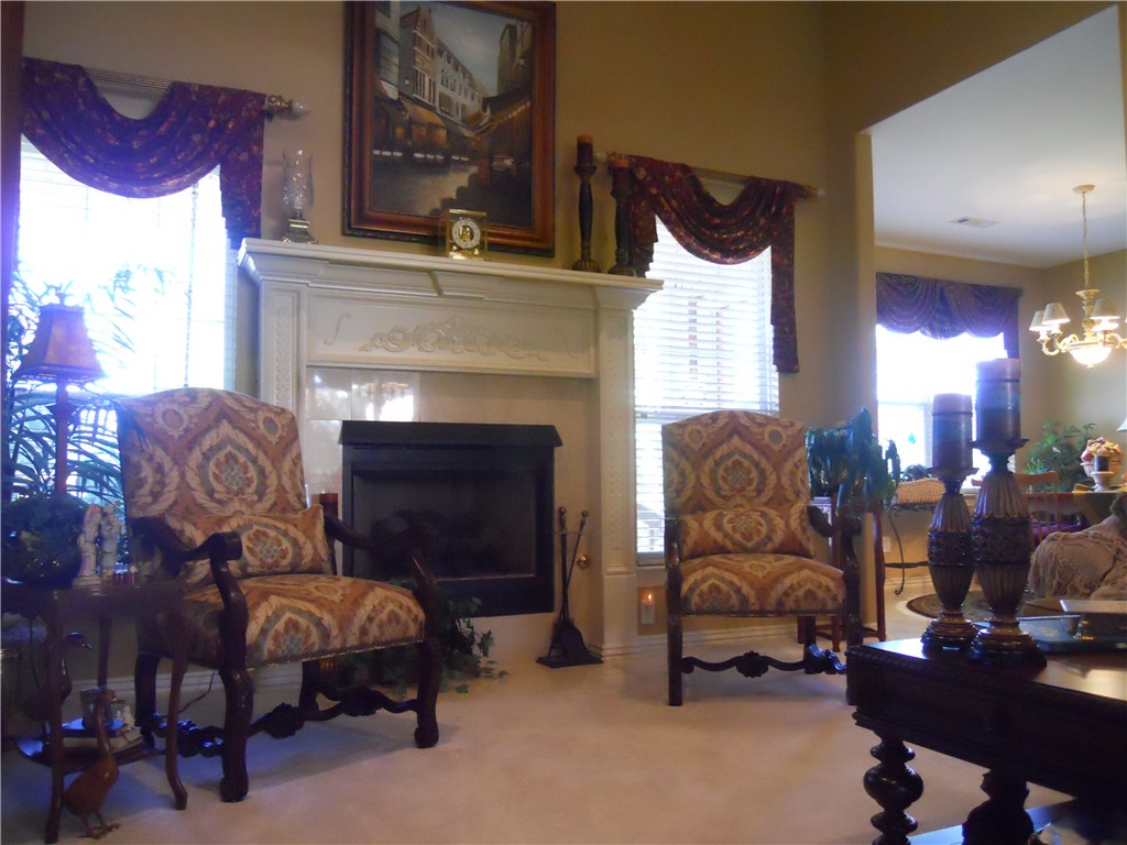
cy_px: 422
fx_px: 912
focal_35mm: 28
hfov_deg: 63.4
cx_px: 564
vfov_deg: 49.7
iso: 800
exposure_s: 1/60
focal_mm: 5
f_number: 2.7
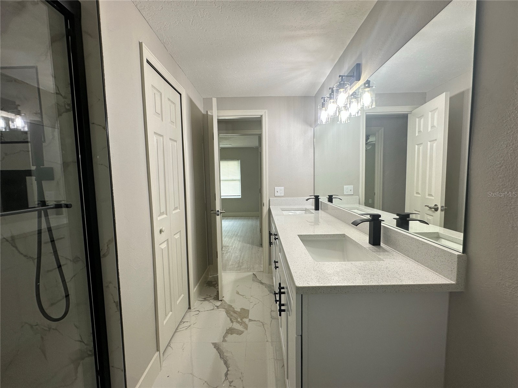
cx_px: 259
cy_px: 194
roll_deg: +0.4
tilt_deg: -4.2
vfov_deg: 85.7
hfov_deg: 102.1
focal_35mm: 14
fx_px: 209
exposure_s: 1/120
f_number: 2.2
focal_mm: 2.22
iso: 100
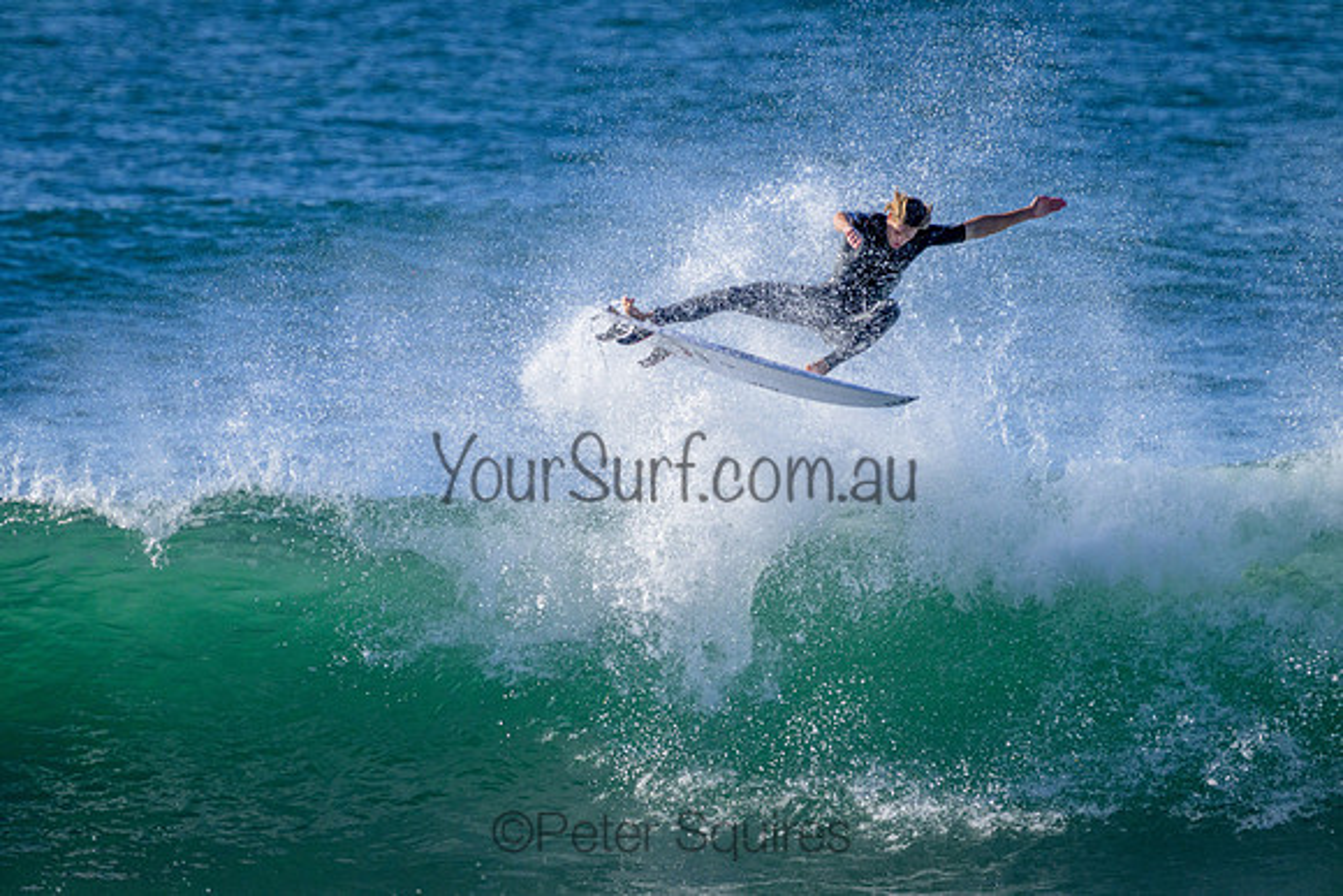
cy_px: 448
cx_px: 672
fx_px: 29850
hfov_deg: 2.6
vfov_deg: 1.7
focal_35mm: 800
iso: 900
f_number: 11
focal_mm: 800
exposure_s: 1/2000
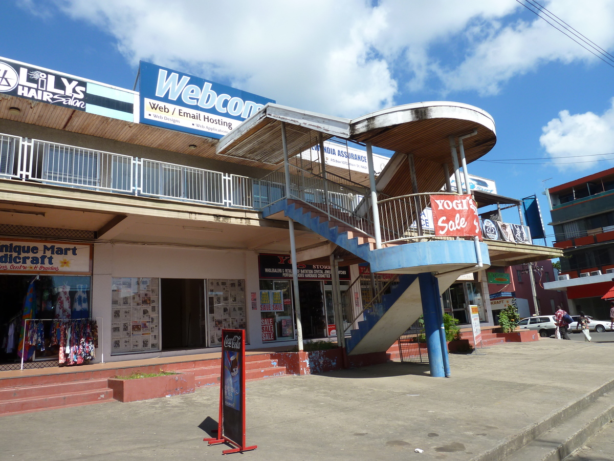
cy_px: 230
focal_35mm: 25
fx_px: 443
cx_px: 307
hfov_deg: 69.4
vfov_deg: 54.9
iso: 80
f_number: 4.5
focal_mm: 4.1
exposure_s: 1/400
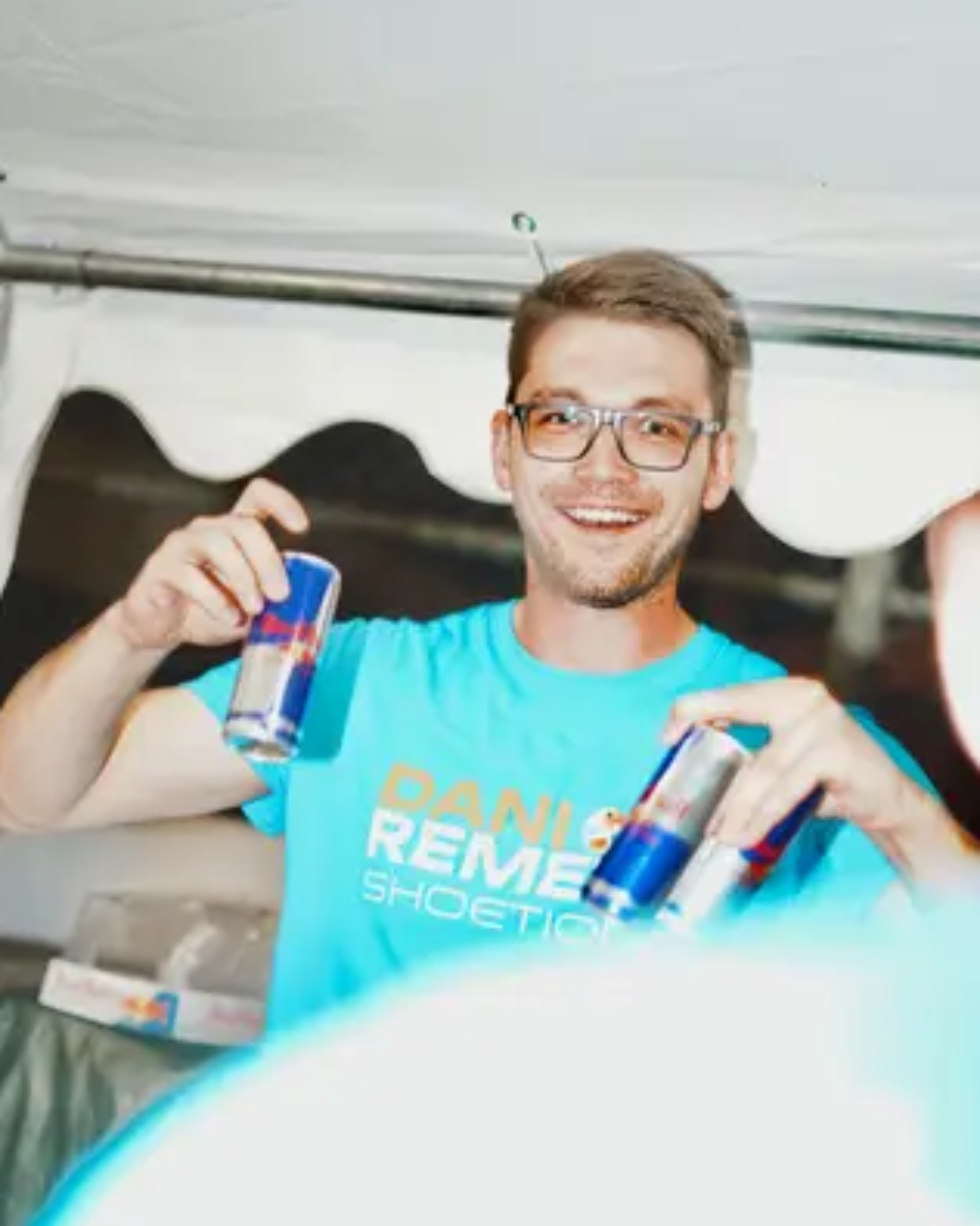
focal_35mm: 57
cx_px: 490
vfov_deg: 33.0
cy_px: 708
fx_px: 2067
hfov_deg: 26.7
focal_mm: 50
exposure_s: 1/100
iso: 400
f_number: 1.8
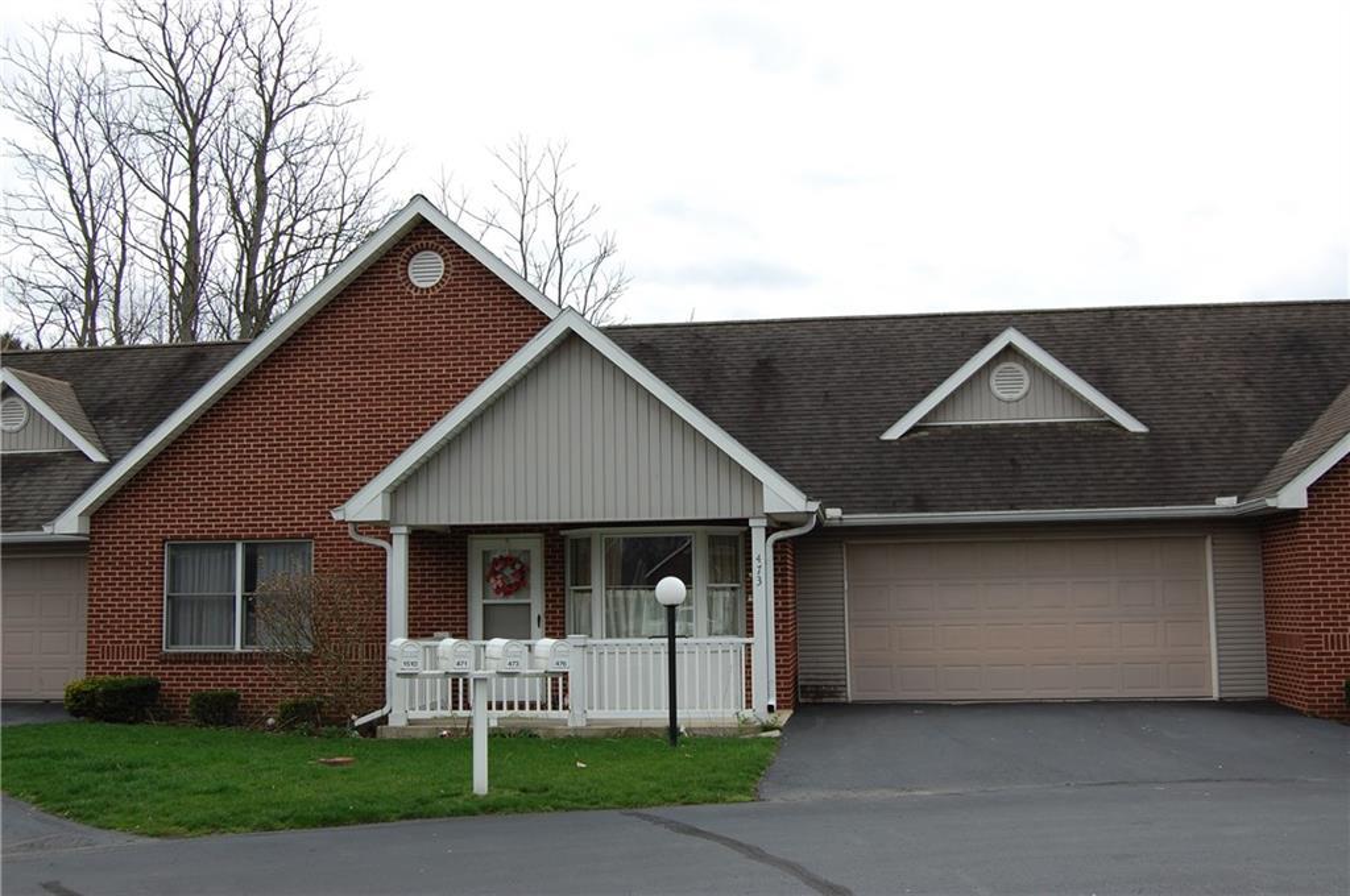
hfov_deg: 49.6
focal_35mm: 39
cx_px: 675
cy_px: 448
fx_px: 1461
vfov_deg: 34.1
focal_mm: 26
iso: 200
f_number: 8
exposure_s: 1/250
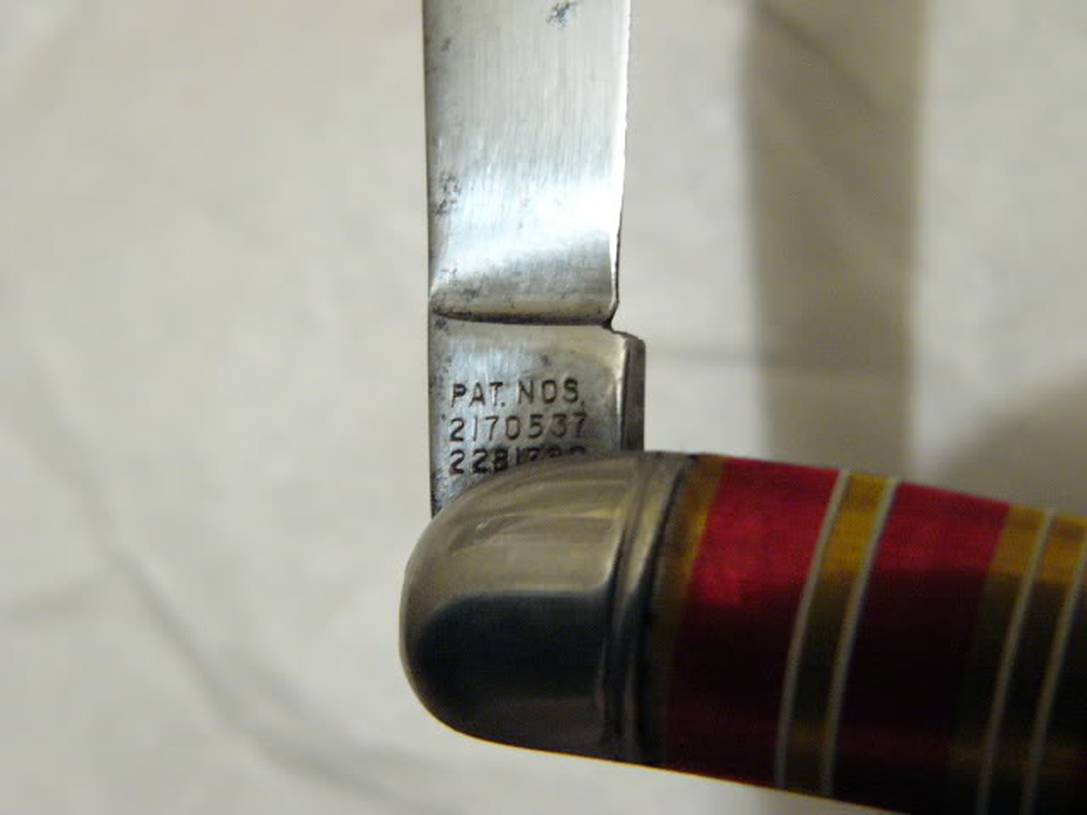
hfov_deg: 27.0
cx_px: 544
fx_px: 2261
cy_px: 408
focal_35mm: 72
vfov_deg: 20.4
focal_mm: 12
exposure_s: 1/15
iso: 200
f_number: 2.8
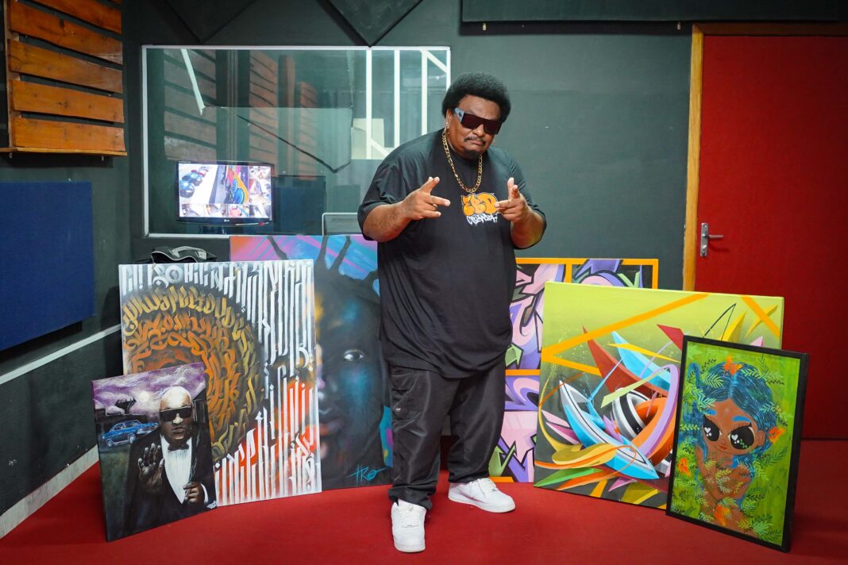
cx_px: 424
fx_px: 989
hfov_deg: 46.4
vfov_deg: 31.9
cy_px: 282
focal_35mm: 42
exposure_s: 1/80
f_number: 2.8
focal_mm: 28
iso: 2000
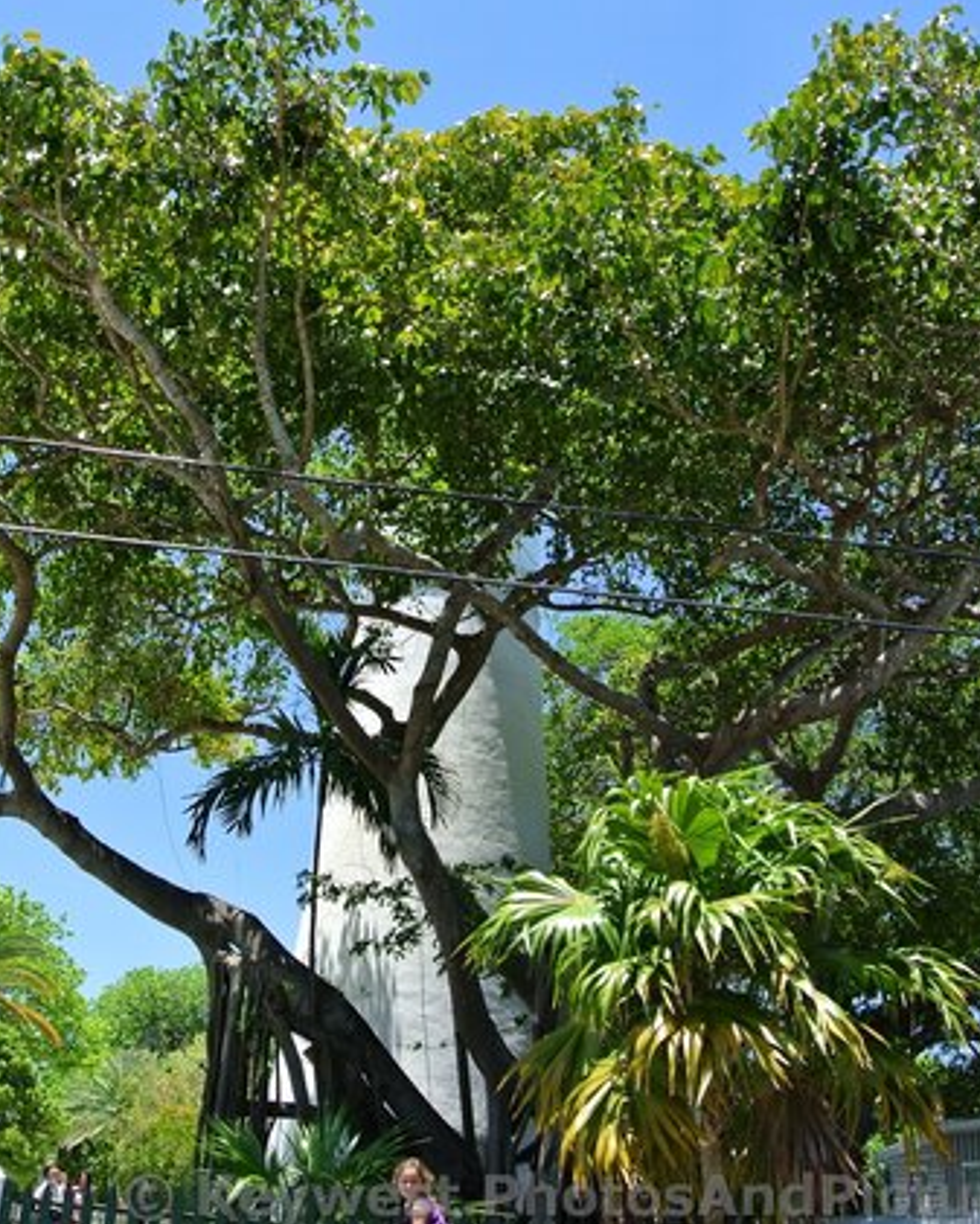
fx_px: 1450
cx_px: 273
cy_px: 611
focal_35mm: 40
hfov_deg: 36.7
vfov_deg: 45.8
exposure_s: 1/400
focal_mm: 10.7
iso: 100
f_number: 4.5
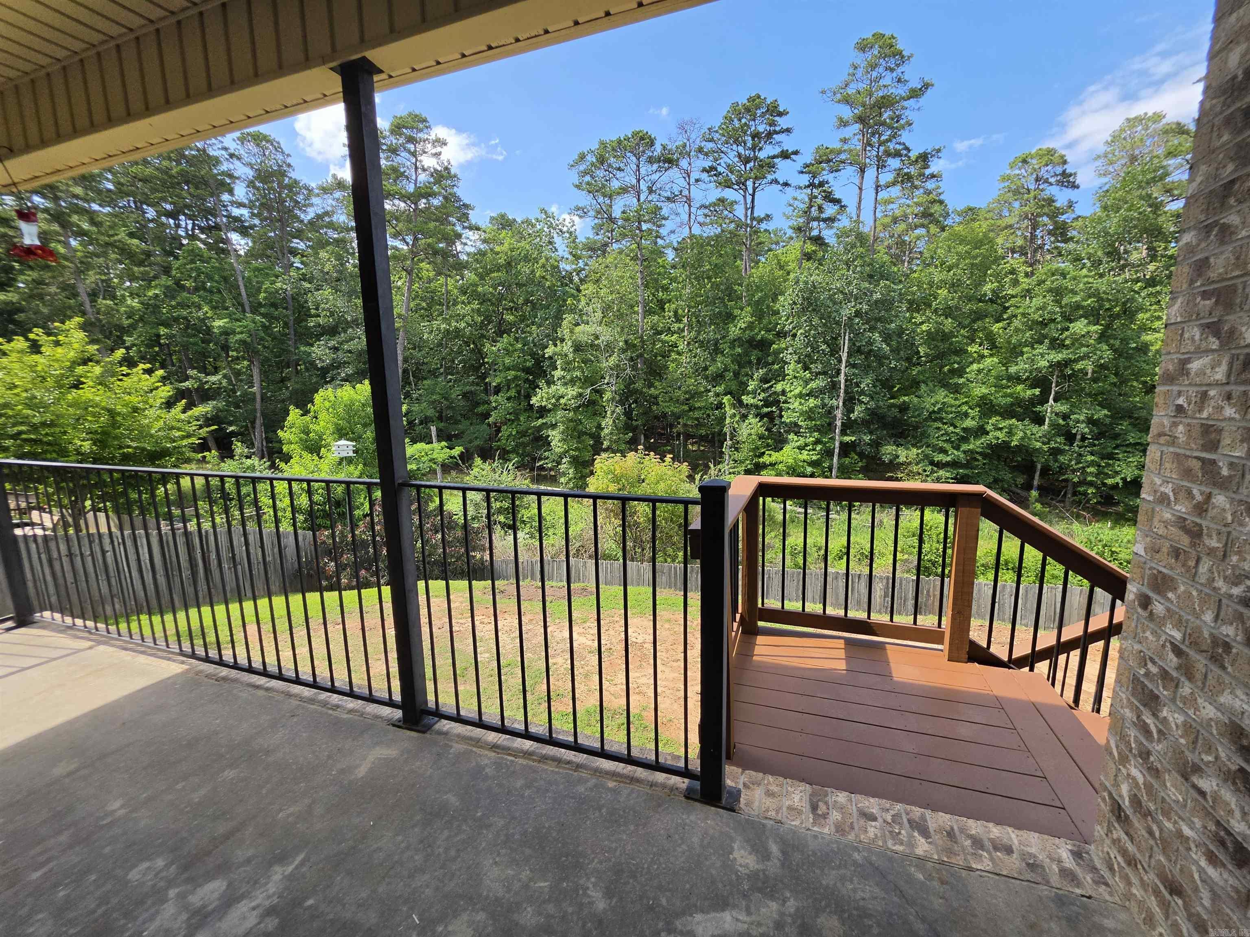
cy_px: 468
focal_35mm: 13
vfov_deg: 89.9
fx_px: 469
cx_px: 625
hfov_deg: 106.2
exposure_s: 1/2000
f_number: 1.9
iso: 64
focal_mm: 2.2
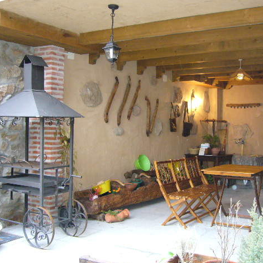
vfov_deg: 40.0
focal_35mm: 42
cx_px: 141
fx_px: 361
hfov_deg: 40.0
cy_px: 132
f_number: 2.8
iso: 320
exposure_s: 1/30
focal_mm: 5.8
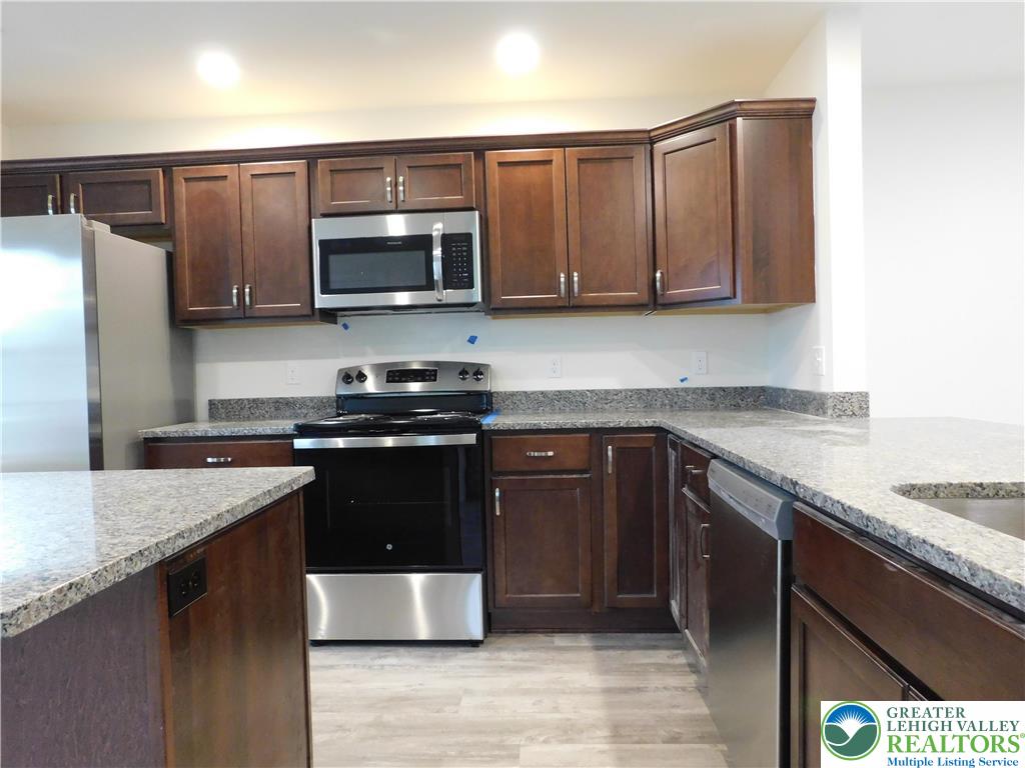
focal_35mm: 23
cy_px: 384
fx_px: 681
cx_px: 512
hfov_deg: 73.9
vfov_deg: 58.9
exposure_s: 1/25
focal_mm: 4
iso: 400
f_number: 3
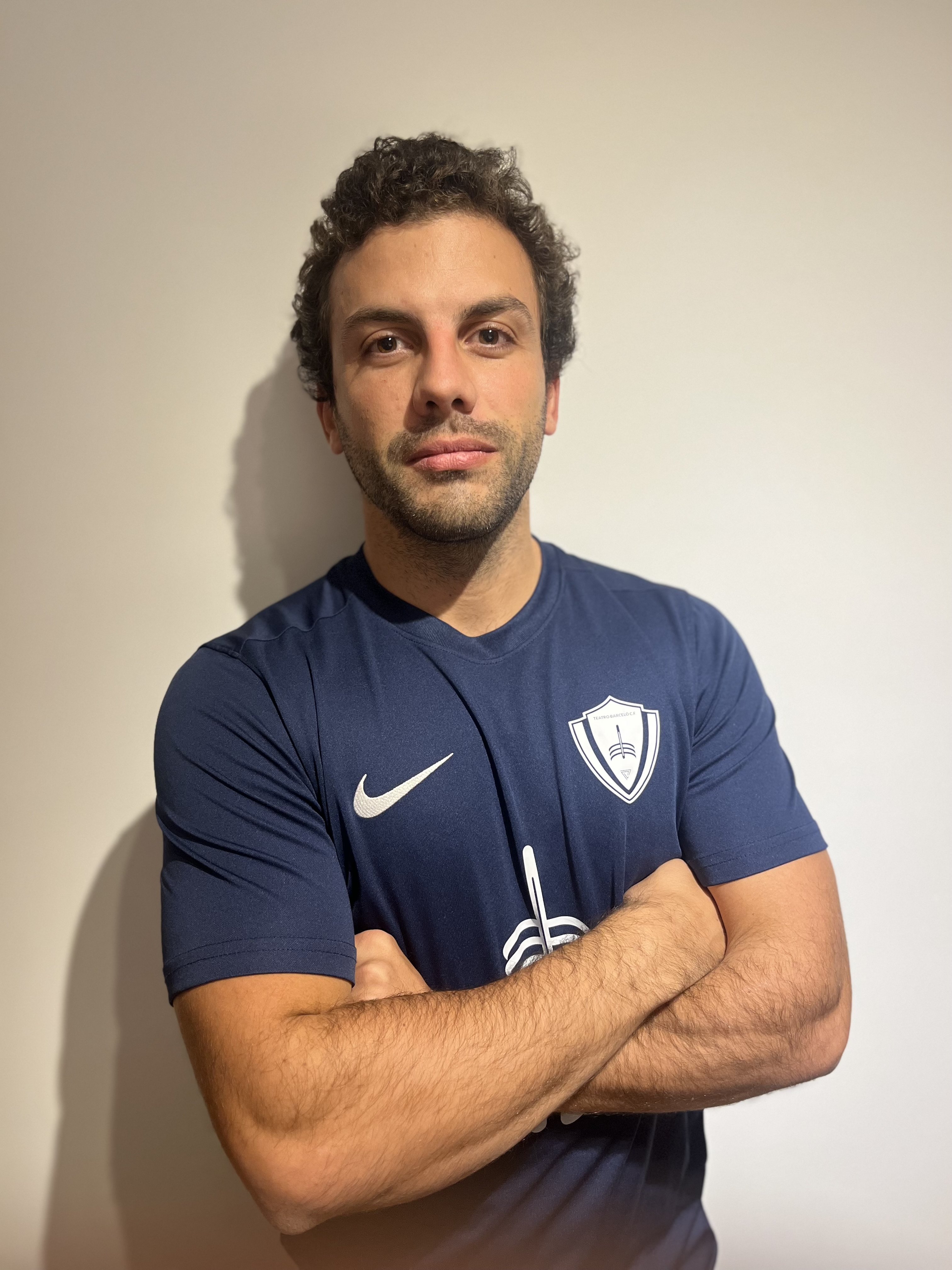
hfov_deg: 53.1
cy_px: 635
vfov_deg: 67.3
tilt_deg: -13.1
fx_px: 953
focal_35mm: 26
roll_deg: +2.9
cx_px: 476
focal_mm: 5.1
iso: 200
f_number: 1.6
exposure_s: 1/50
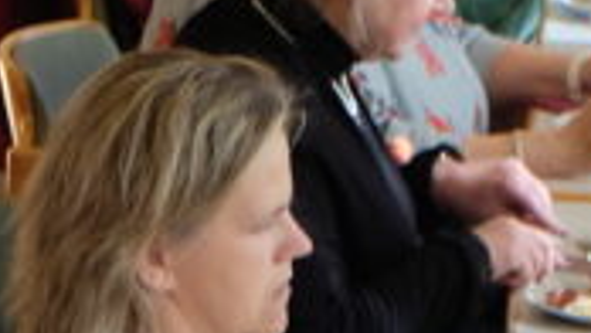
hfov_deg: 5.8
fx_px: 5784
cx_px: 17
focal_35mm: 369
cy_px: 751
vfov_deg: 3.3
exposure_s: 1/60
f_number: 5
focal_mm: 34
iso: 640
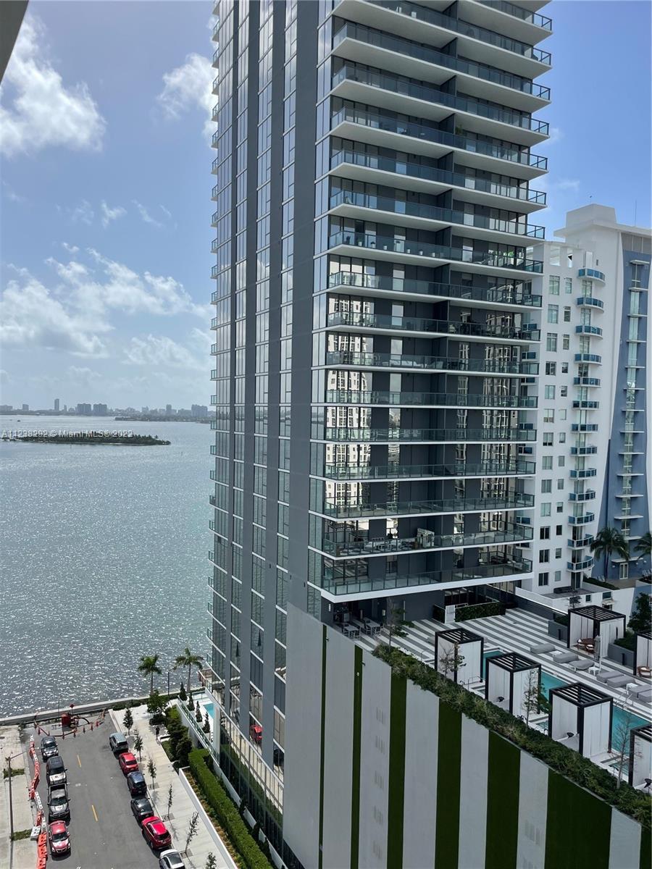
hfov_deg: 53.1
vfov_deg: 67.3
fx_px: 653
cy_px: 434
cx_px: 326
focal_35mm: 26
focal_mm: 4.2
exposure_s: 1/6135
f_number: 1.6
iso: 32
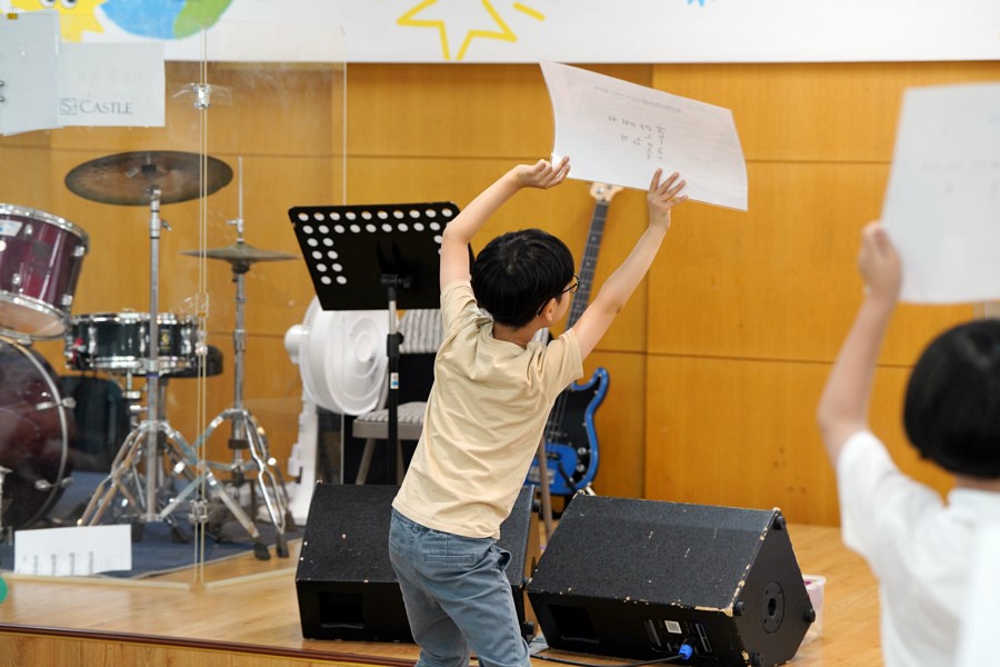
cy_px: 334
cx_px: 500
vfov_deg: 13.2
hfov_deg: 19.6
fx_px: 2889
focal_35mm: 104
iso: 1250
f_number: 4
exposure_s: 1/160
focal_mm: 104
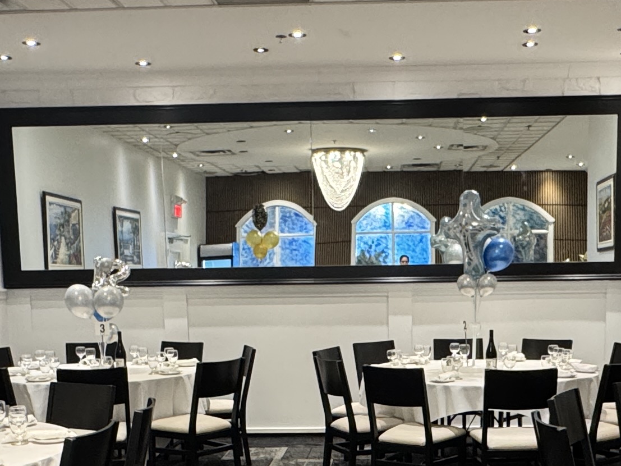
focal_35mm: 51
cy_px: 410
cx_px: 368
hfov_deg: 37.4
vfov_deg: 27.6
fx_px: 915
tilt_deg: -9.0
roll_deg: +1.3
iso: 320
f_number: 2.2
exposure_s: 1/60
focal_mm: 2.22
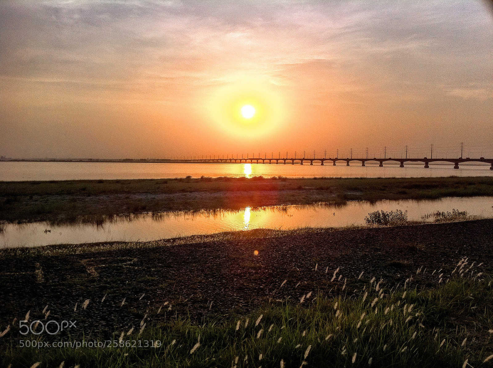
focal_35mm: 35
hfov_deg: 52.7
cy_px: 184
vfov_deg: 40.6
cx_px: 246
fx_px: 498
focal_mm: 3.85
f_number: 2.8
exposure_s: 1/3016
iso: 80
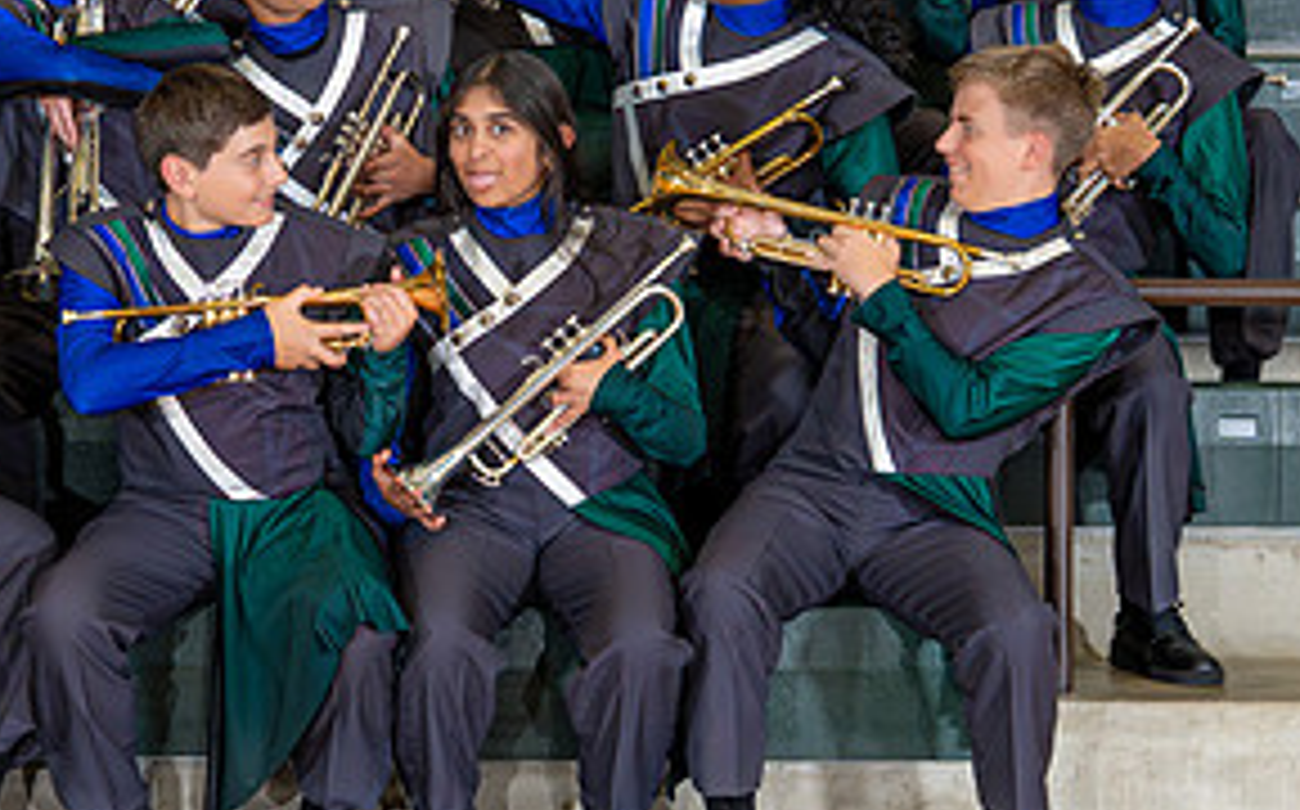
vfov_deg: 11.5
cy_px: 189
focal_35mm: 113
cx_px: 266
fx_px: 4000
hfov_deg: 18.3
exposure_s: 1/400
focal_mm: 29.7
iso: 1000
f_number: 5
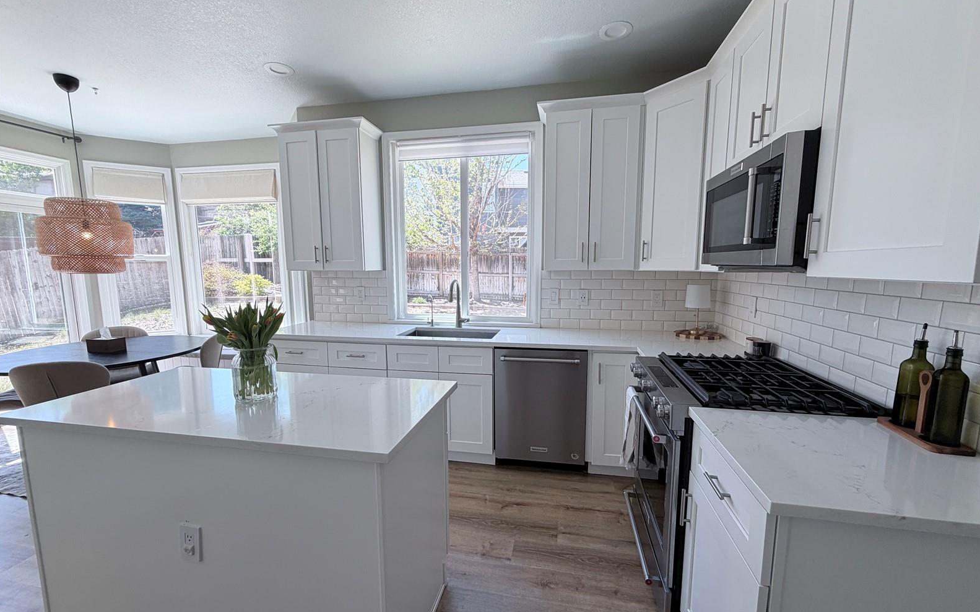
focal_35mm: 15
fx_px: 401
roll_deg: +0.7
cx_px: 492
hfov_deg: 101.5
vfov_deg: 74.8
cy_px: 316
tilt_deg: -6.4
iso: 64
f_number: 2.2
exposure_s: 1/121
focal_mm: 2.22
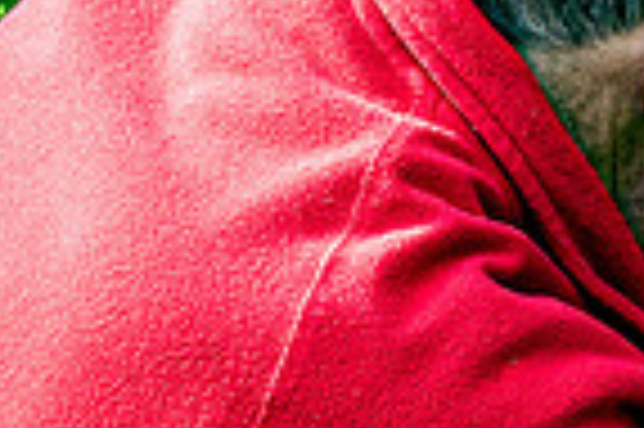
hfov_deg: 5.1
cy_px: 144
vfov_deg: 3.4
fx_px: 7201
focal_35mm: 403
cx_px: 793
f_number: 4.5
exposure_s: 1/640
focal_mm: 44
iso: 125
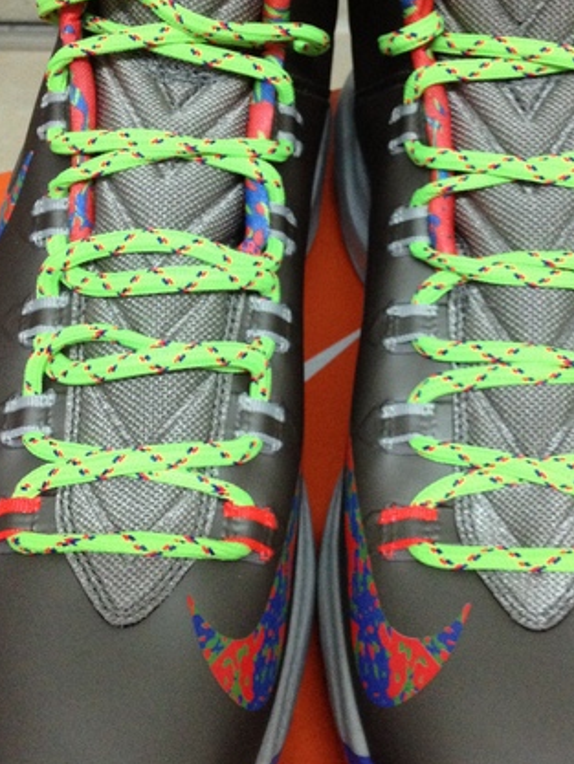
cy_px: 307
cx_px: 315
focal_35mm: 56
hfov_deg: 26.1
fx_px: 1237
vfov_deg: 34.2
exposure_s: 1/20
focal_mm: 4.28
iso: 320
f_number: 2.4
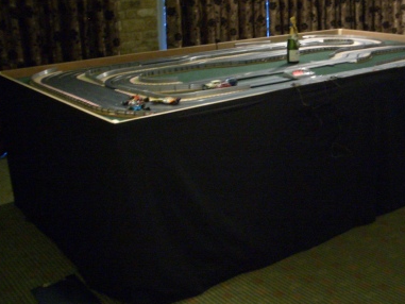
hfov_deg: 40.1
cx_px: 256
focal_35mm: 47
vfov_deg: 30.8
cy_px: 123
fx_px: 550
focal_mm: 5.8
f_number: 2.6
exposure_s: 1/8
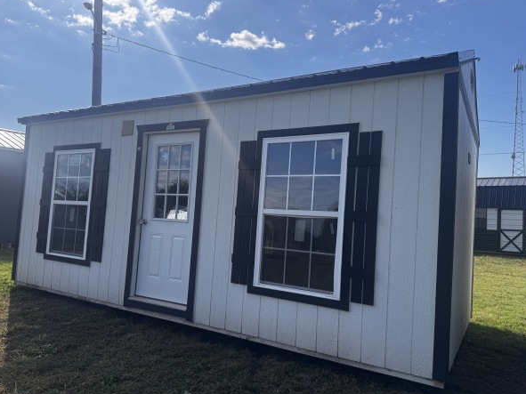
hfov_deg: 67.3
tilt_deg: +0.2
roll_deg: -1.3
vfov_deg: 53.0
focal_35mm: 26
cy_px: 205
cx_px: 253
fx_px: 395
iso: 80
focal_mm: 6.76
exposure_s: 1/4049
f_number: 1.78
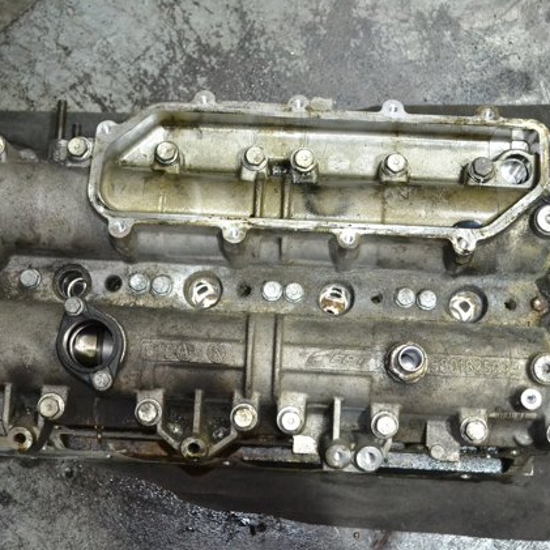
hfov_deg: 27.7
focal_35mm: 62
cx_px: 264
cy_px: 276
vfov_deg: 27.7
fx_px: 1115
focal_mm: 32
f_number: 4.8
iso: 2800
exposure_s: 1/60
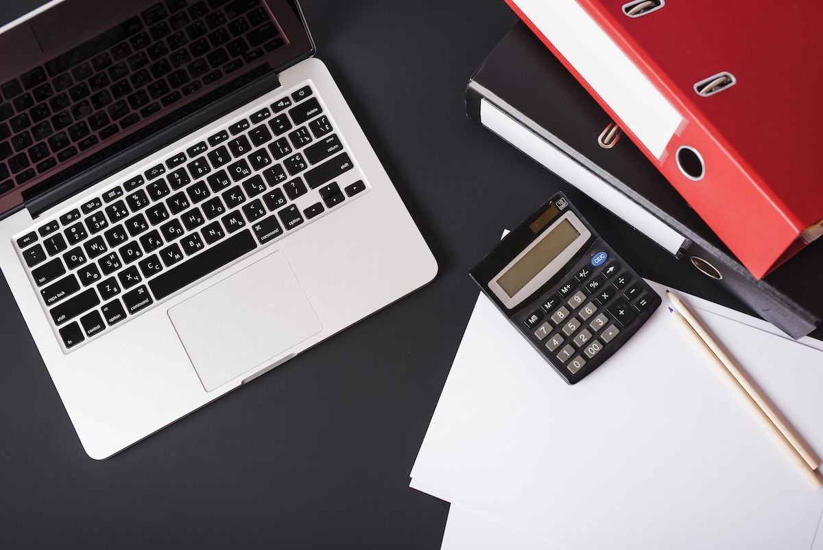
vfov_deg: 27.0
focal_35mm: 50
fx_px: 1143
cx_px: 412
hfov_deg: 39.6
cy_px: 275
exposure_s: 1/160
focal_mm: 50
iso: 100
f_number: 5.6
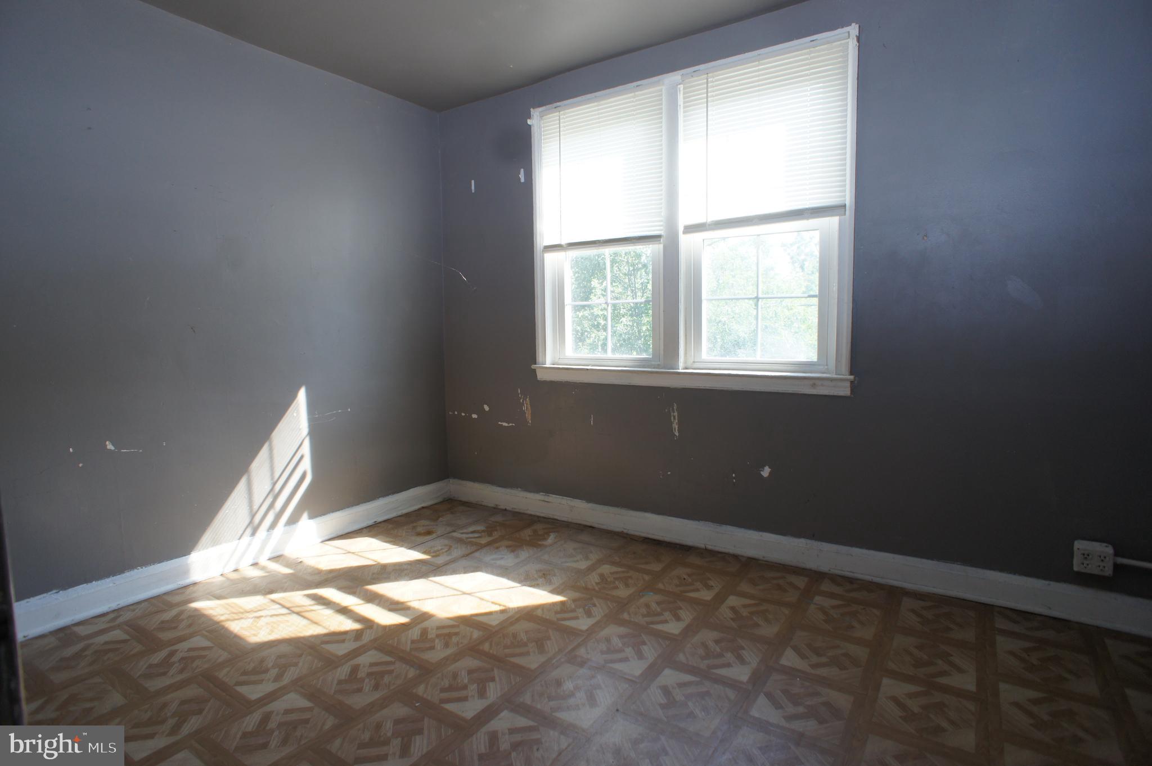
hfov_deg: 73.8
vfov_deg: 53.1
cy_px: 383
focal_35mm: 24
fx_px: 767
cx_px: 576
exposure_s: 1/80
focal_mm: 16
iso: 200
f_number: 4.5
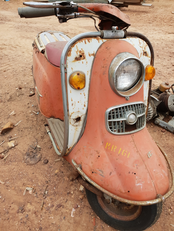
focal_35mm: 26
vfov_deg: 67.3
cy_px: 116
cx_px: 87
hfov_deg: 53.1
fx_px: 174
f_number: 2.4
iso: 64
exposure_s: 1/120
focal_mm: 4.3
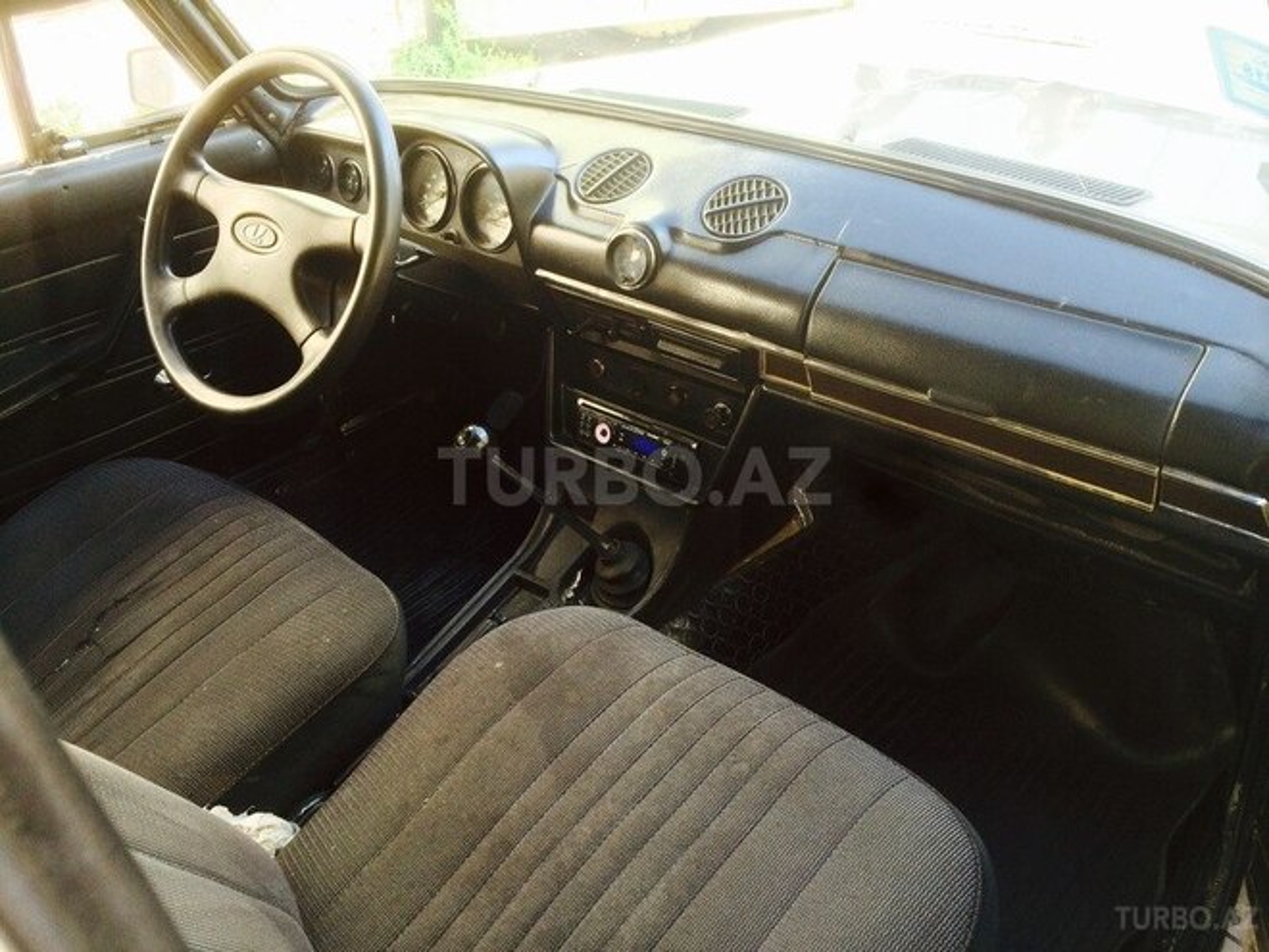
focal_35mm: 29
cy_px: 476
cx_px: 634
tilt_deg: -31.1
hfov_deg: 61.7
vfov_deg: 48.2
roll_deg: +0.6
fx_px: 1063
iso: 64
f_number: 2.2
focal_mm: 4.15
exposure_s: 1/100
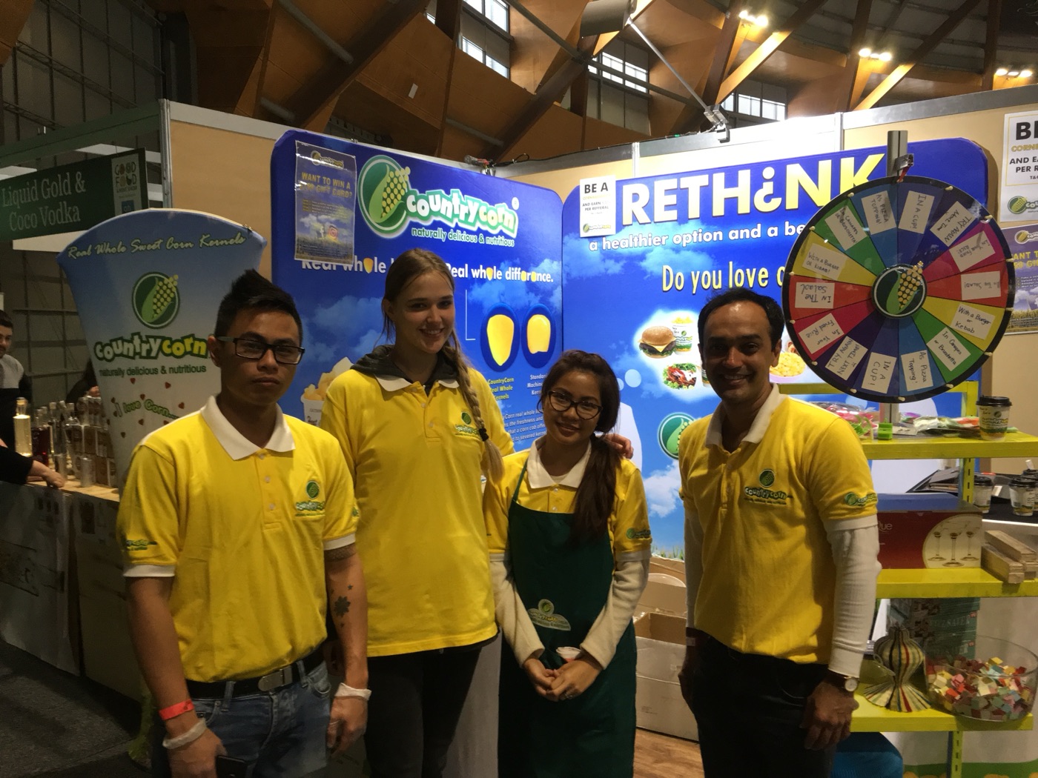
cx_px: 519
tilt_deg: -4.4
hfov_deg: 61.7
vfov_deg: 48.2
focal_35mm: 29
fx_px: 870
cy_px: 389
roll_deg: +1.1
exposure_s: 1/33
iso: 125
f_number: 2.2
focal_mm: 4.15
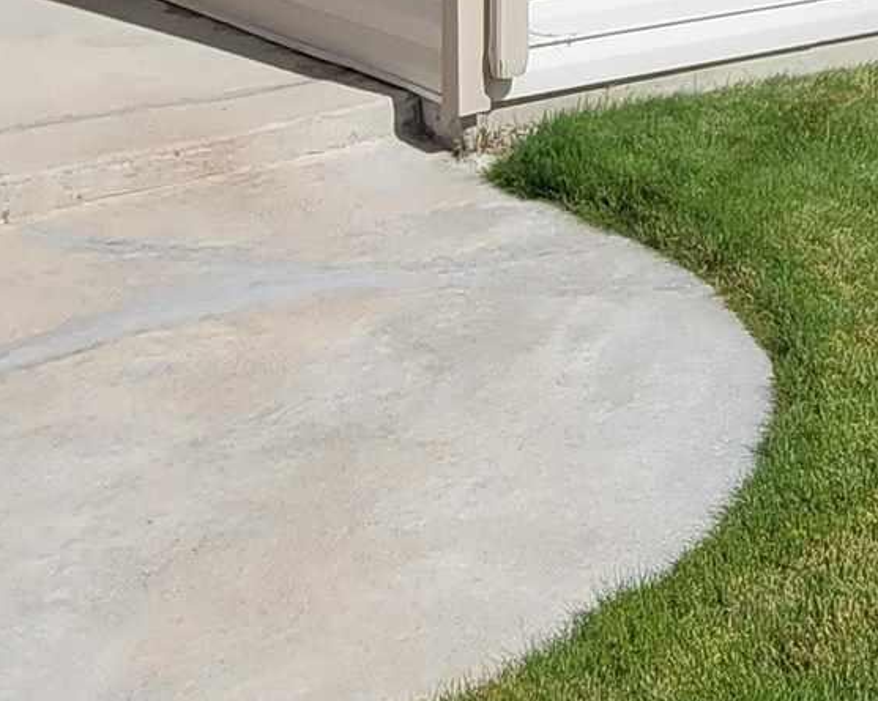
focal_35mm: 70
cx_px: 1031
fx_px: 1818
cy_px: -318
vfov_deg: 19.4
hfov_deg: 24.7
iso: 40
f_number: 2.2
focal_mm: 1.74
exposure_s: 1/2671
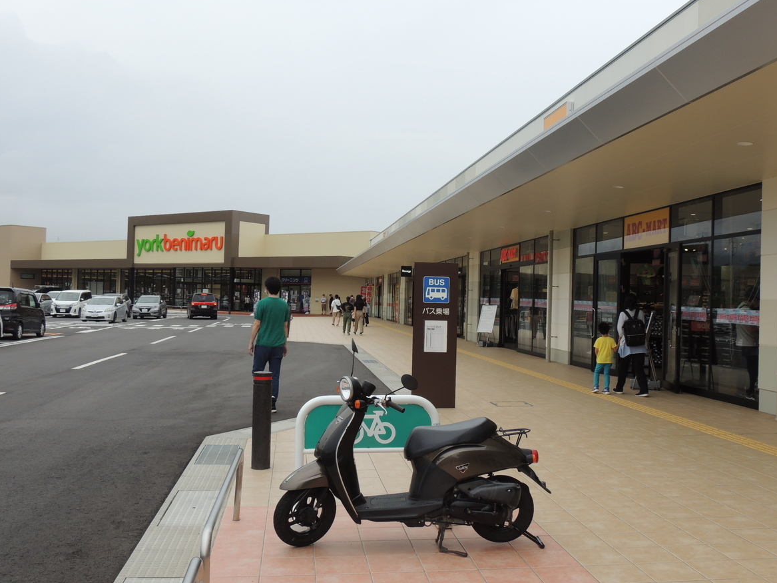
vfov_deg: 39.6
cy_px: 287
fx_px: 808
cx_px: 385
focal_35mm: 36
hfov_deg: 51.4
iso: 100
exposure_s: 1/320
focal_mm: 6.2
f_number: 4.1
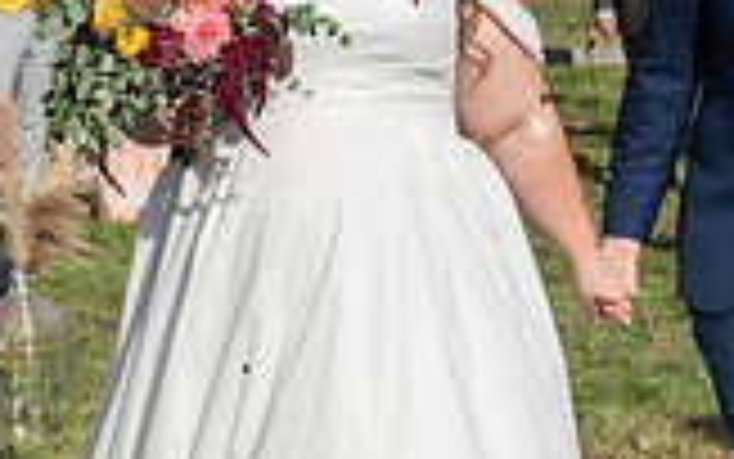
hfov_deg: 16.3
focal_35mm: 127
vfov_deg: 10.3
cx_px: 567
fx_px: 2541
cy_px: 97
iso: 400
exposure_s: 1/8000
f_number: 5
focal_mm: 35
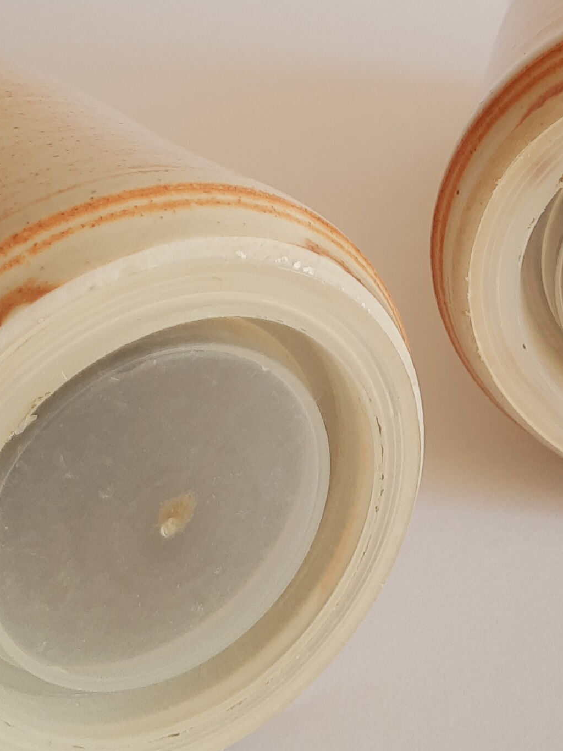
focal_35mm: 78
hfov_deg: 18.9
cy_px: 224
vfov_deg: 24.8
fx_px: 1691
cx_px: 357
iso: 55
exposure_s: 1/50
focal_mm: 3.95
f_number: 1.8
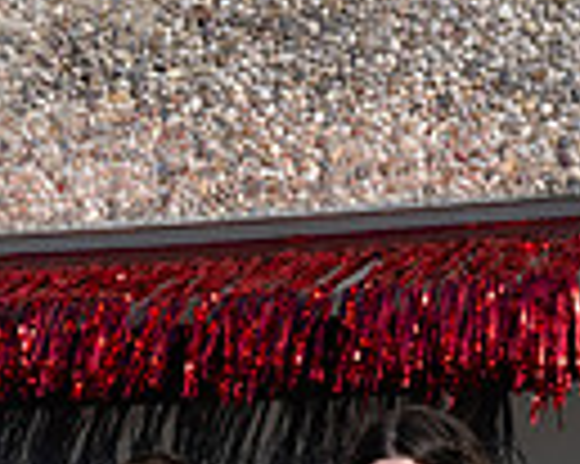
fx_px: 3482
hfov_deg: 9.5
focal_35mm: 203
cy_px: 978
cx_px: 162
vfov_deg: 7.3
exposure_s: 1/2000
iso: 320
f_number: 5
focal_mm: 62
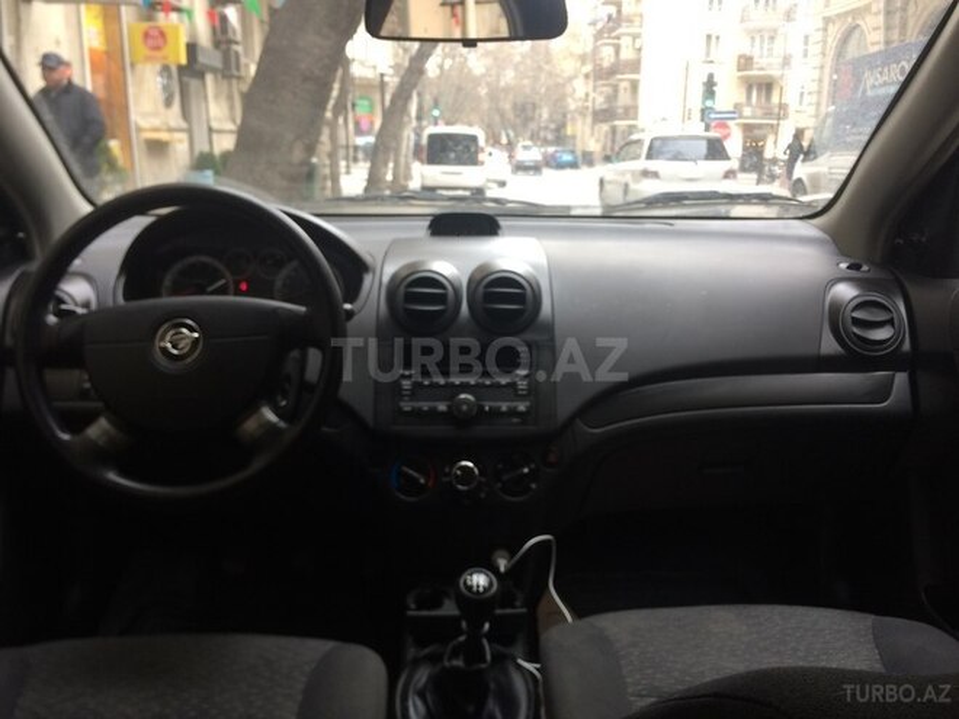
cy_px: 360
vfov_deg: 48.2
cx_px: 480
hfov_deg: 61.7
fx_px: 803
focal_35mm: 29
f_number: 2.2
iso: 32
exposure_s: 1/33
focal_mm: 4.15
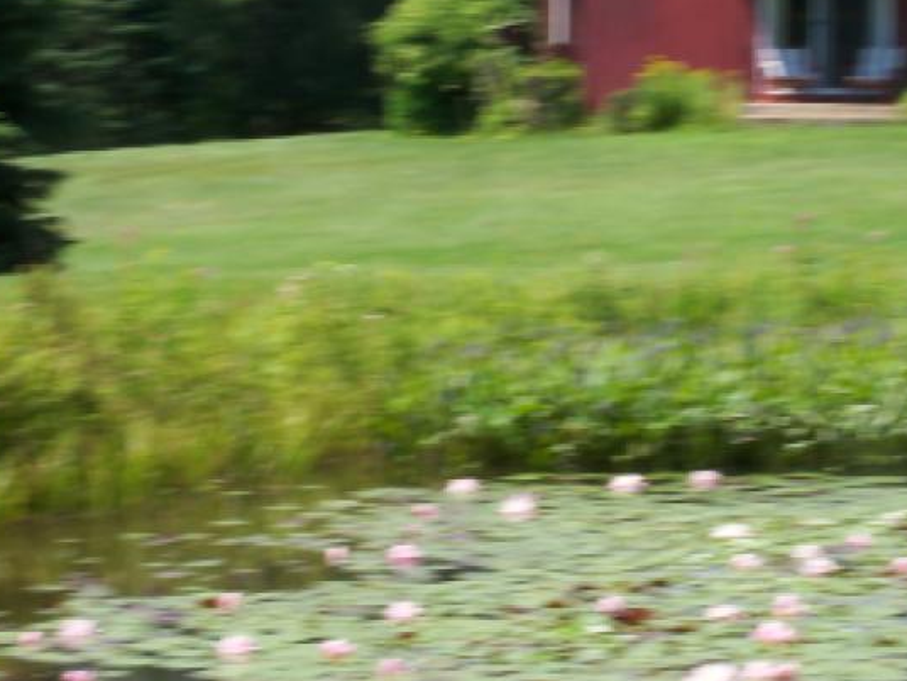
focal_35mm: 153
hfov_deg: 12.8
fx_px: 4009
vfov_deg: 9.7
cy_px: 145
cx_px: 817
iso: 100
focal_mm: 14.2
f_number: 9.7
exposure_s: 1/125
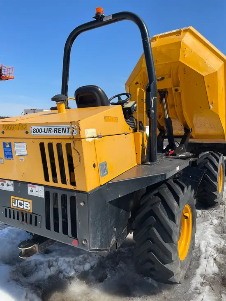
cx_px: 113
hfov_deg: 53.1
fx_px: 226
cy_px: 150
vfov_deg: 67.3
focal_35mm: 26
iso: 50
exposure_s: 1/6494
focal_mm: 4.2
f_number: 1.6
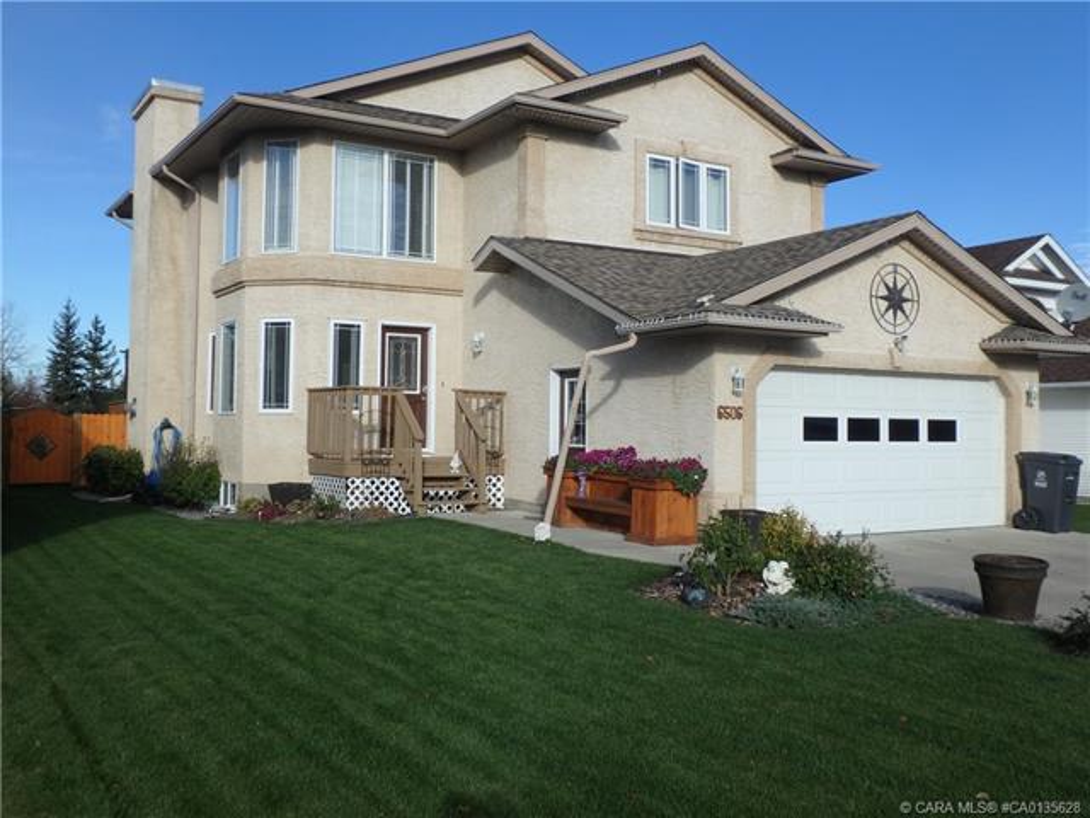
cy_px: 409
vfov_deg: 41.8
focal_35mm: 34
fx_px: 1071
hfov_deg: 54.0
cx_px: 545
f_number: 4.9
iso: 125
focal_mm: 6
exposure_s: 1/800
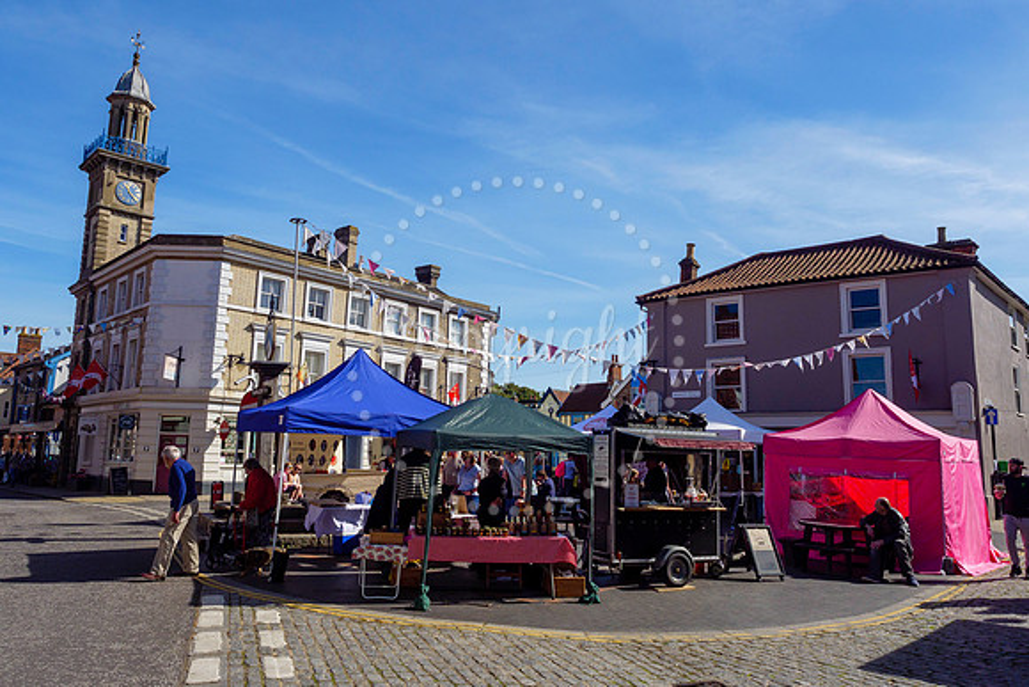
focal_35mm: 25
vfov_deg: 51.4
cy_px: 344
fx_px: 714
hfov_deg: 71.6
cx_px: 514
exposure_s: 1/1600
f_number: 5.6
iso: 200
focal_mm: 12
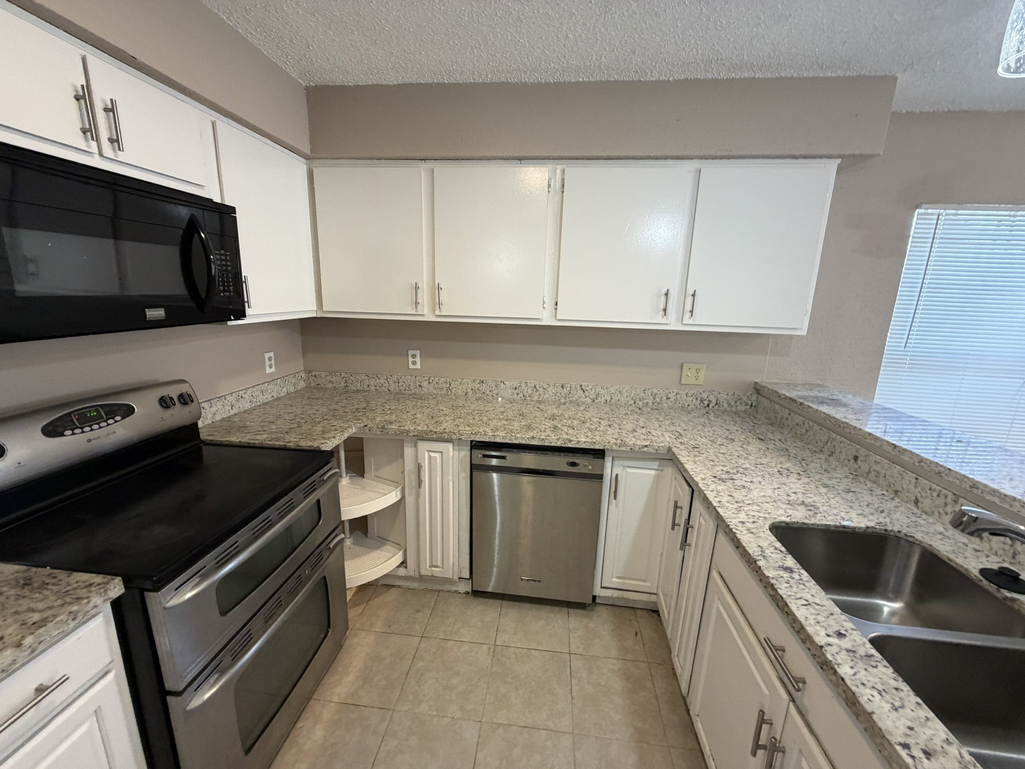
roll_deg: -4.1
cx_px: 512
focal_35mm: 14
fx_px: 415
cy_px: 384
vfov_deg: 85.7
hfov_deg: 102.1
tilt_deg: -11.5
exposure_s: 1/64
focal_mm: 2.22
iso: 250
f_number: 2.2
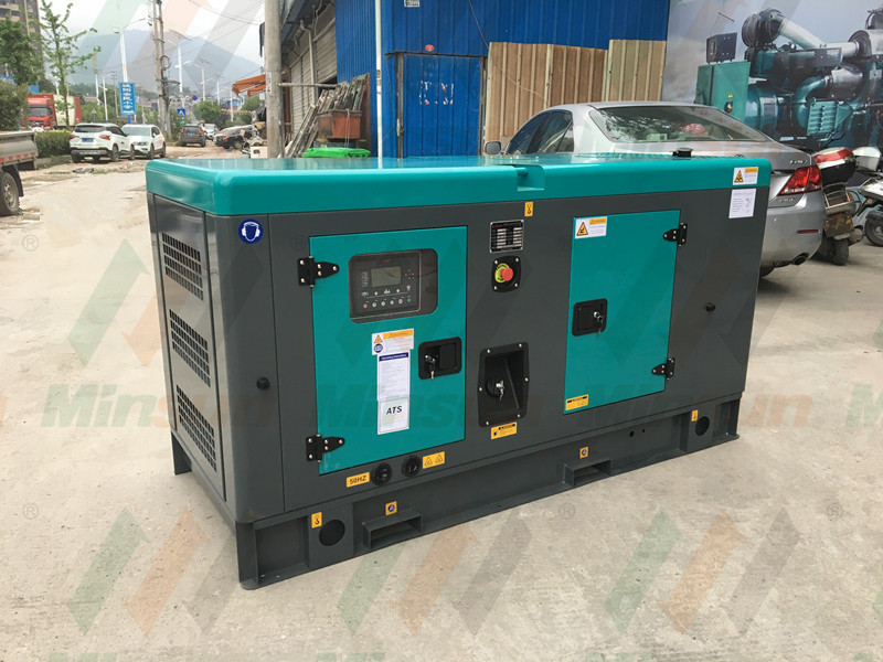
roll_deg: -1.6
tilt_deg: -14.2
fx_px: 740
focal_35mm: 29
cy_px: 331
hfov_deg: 61.7
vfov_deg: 48.2
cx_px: 442
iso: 25
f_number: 2.2
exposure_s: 1/33
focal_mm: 4.15
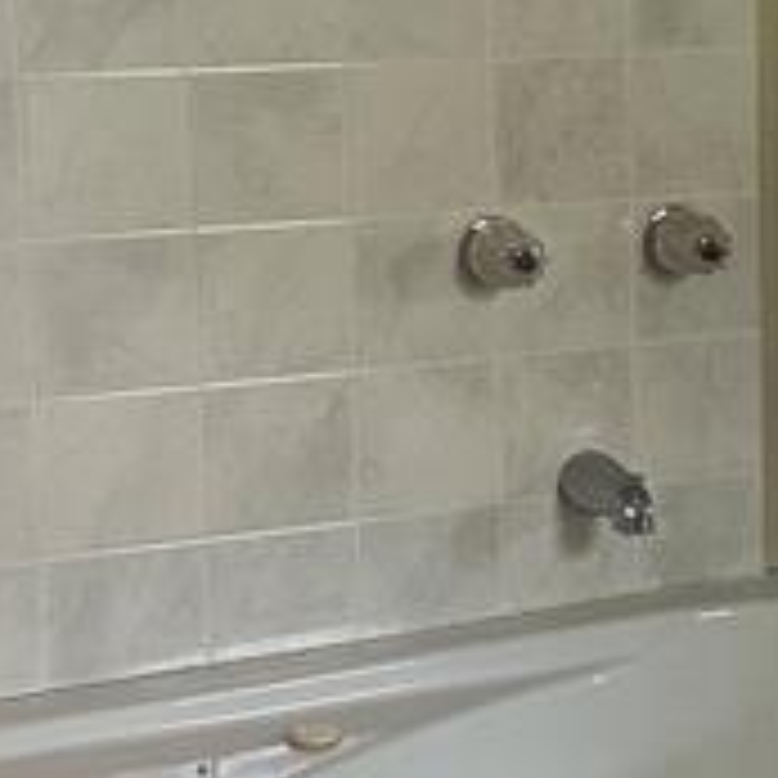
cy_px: 274
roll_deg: -0.5
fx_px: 2594
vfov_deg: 17.0
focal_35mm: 102
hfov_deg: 16.6
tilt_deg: -9.5
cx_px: 809
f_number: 1.5
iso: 640
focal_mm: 5.7
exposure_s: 1/34
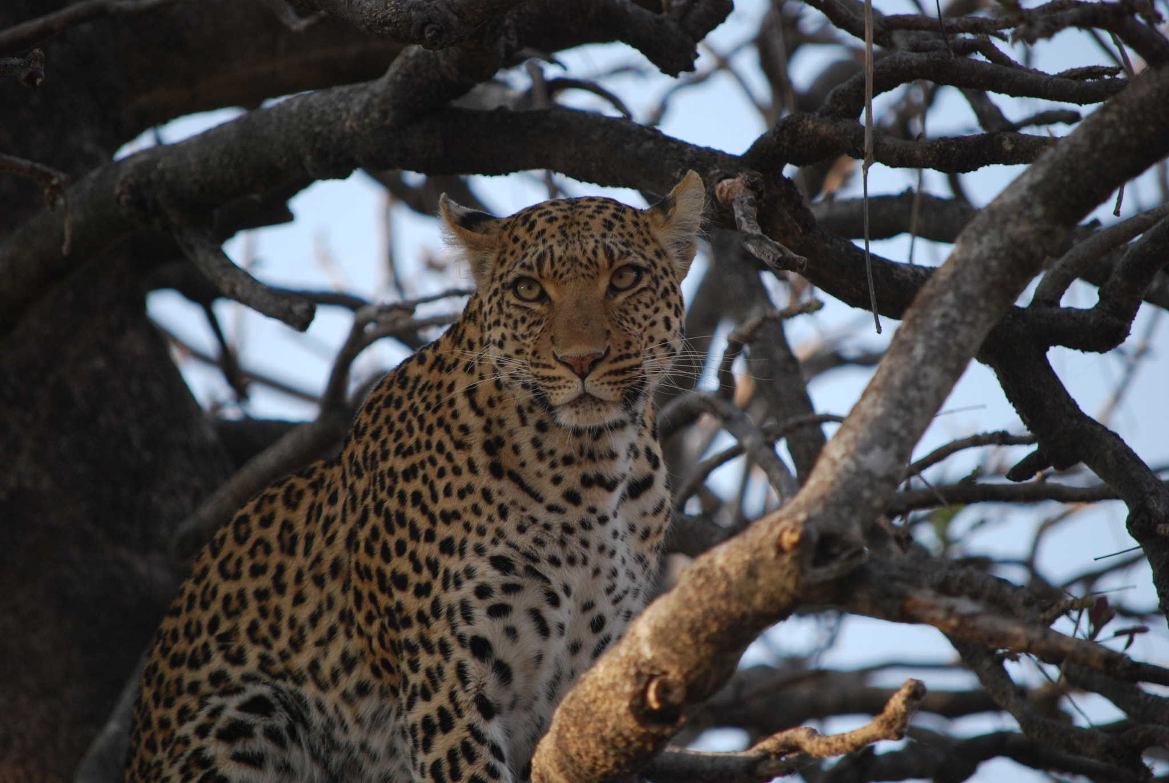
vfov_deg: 4.6
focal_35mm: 300
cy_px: 392
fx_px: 9753
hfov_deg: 6.9
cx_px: 584
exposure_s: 1/400
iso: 400
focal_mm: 200
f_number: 5.6
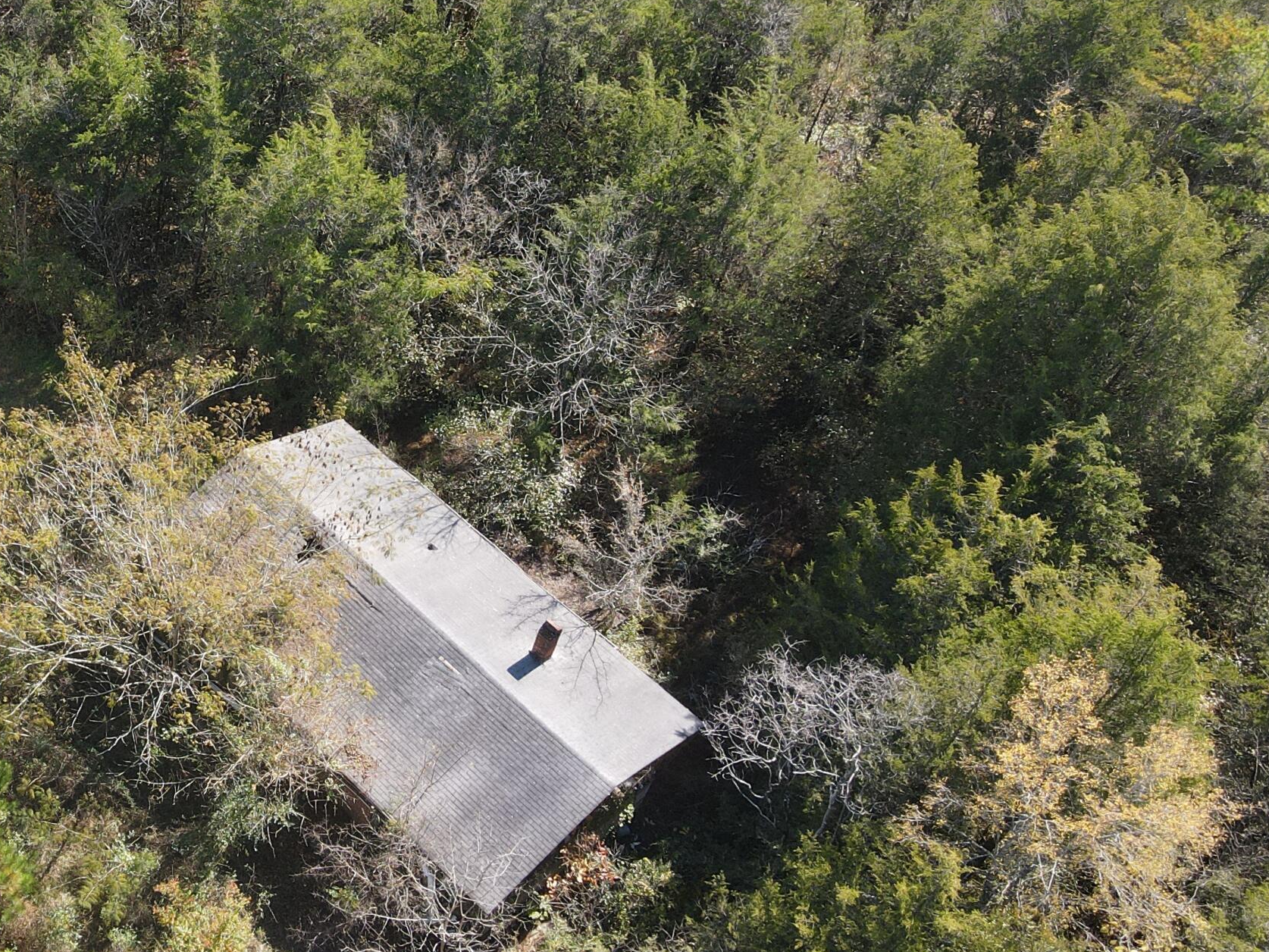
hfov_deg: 41.0
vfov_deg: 33.5
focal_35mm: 43
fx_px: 1577
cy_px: 396
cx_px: 168
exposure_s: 1/125
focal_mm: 4.5
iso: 100
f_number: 2.8
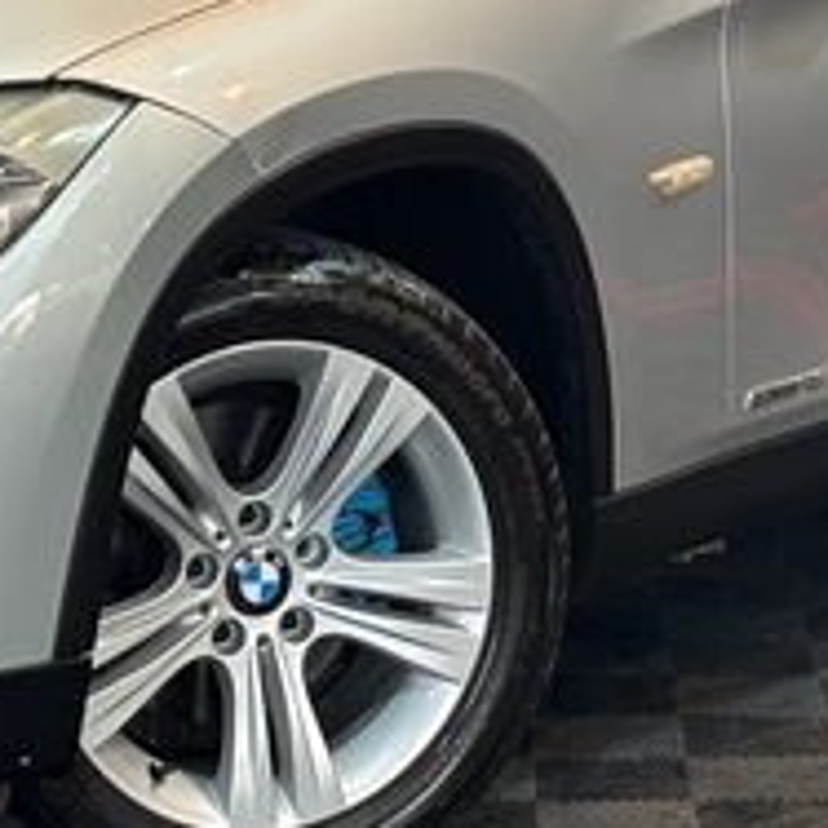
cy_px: -288
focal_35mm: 199
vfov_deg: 8.6
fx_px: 5385
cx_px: 416
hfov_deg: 8.8
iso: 40
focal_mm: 5.96
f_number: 1.6
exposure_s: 1/60
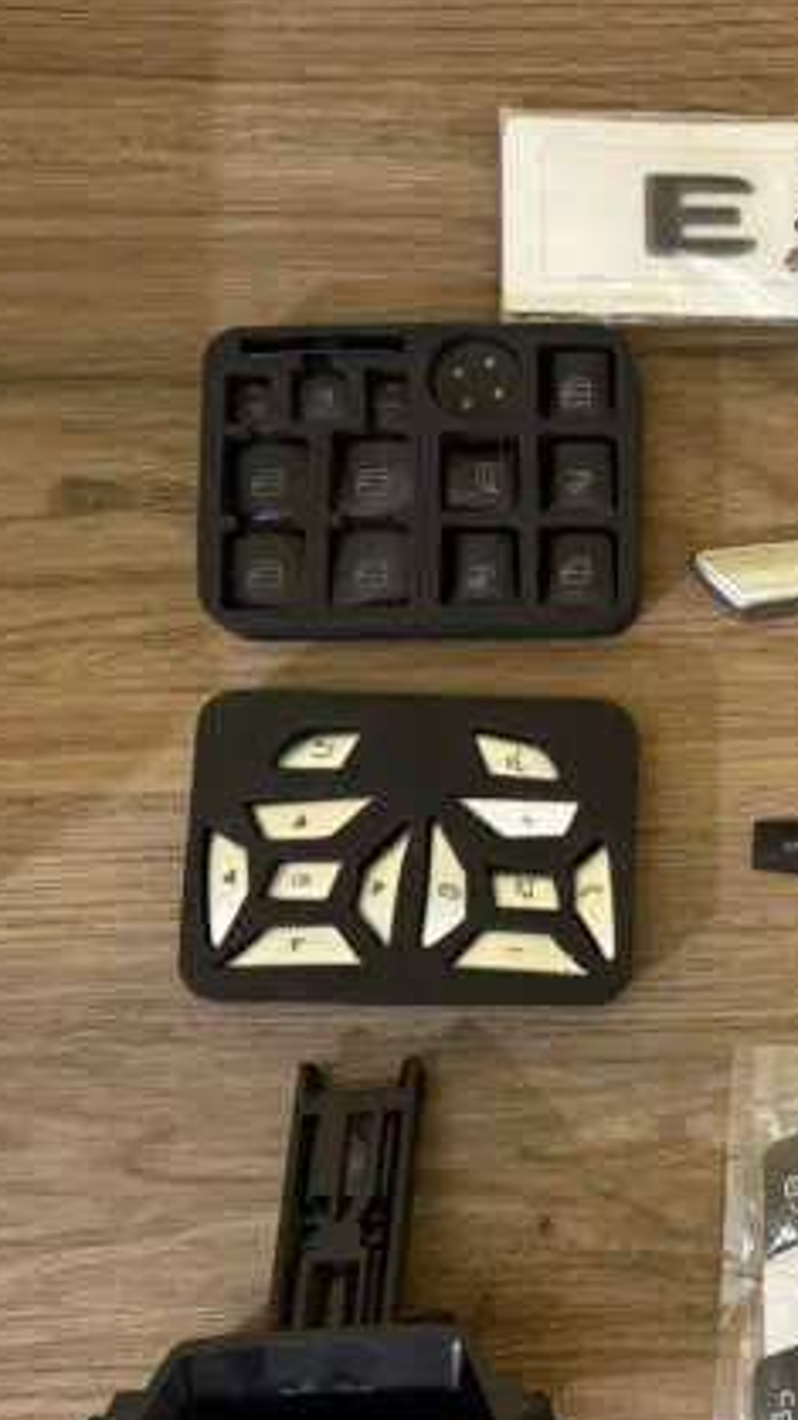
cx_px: 876
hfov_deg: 27.2
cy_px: 761
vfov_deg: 50.4
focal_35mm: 40
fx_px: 1505
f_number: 1.78
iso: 500
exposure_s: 1/50
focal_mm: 6.76
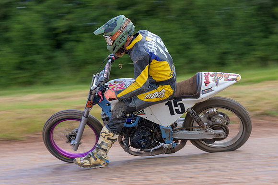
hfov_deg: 14.2
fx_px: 1119
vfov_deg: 9.5
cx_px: 139
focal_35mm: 145
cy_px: 92
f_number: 6.3
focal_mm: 97
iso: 110
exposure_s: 1/160
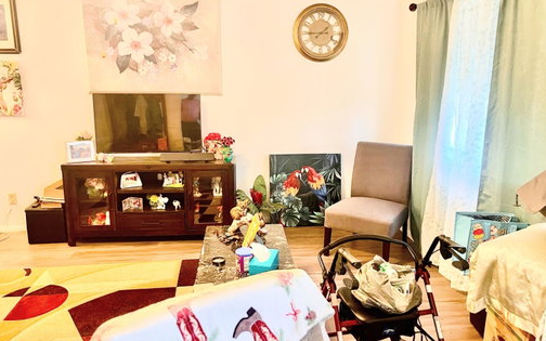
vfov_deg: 44.5
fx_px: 417
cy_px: 159
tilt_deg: -9.7
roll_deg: +0.1
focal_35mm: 28
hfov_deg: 66.5
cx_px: 271
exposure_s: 1/60
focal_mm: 5.1
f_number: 1.6
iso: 250
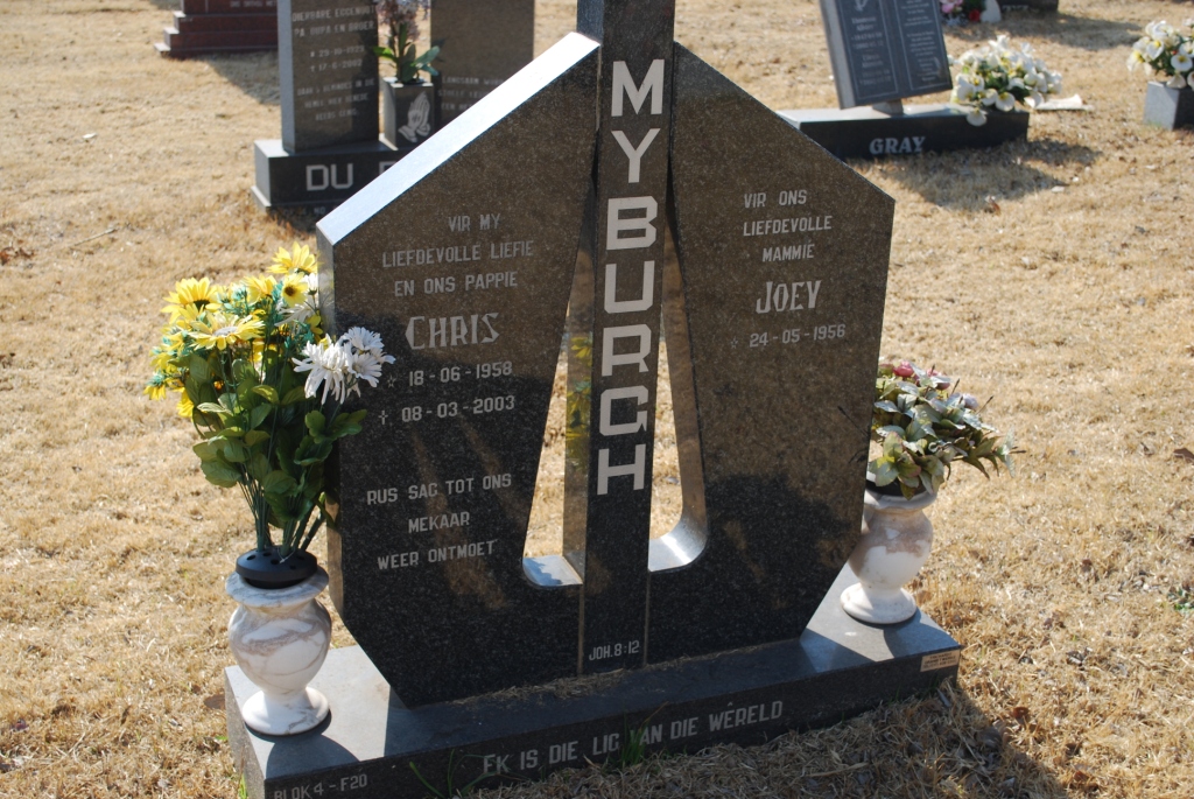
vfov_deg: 28.1
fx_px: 1594
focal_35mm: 48
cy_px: 400
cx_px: 597
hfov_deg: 41.1
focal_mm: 32
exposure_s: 1/160
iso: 100
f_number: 6.3
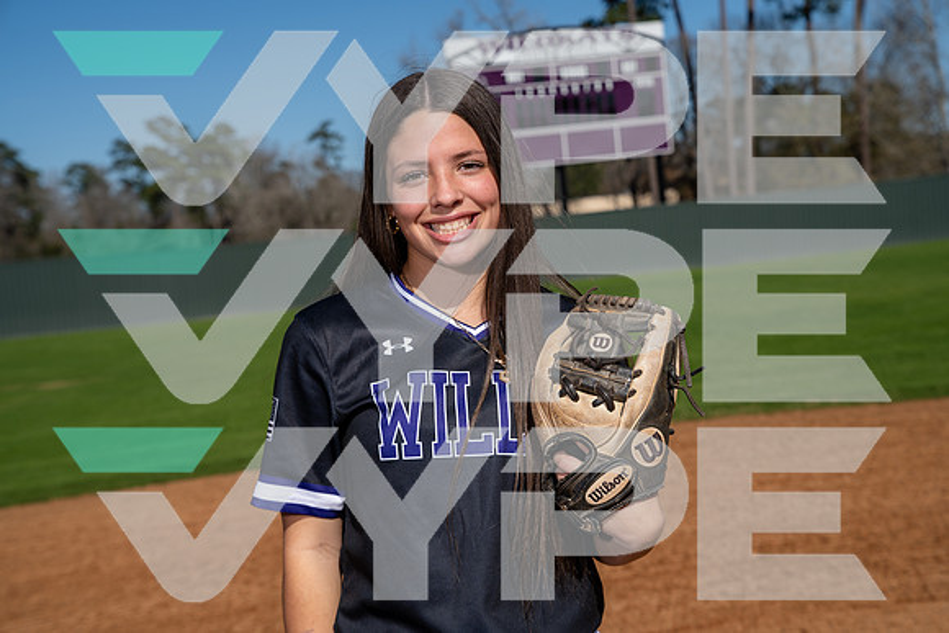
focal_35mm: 62
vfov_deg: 21.9
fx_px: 1635
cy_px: 316
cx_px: 474
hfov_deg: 32.4
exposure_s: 1/640
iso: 100
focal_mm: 62
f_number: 6.3
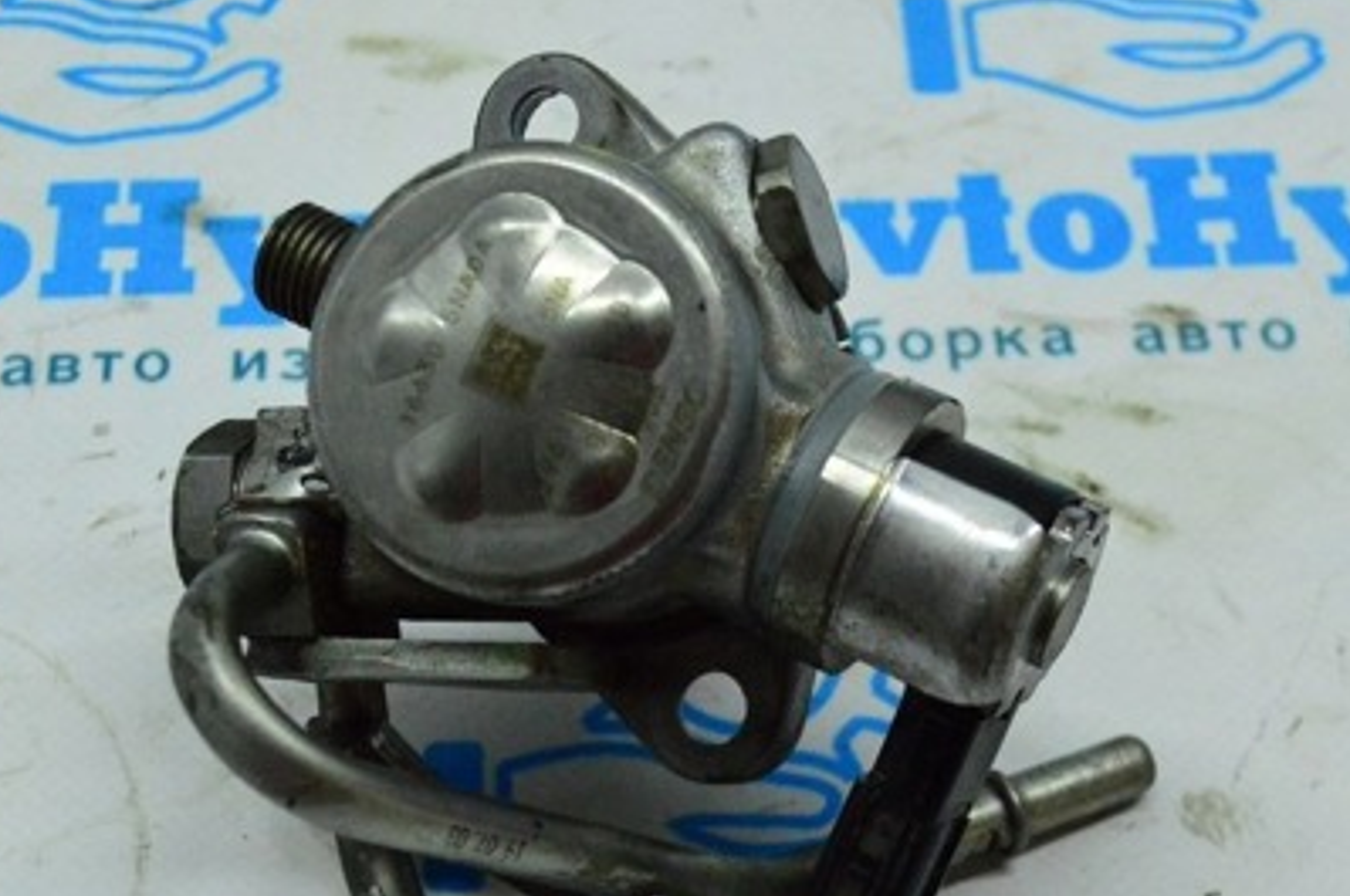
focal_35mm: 77
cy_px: 590
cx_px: 653
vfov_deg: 17.6
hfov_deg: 26.3
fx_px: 2884
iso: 6400
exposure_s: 1/640
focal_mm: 32
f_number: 6.3
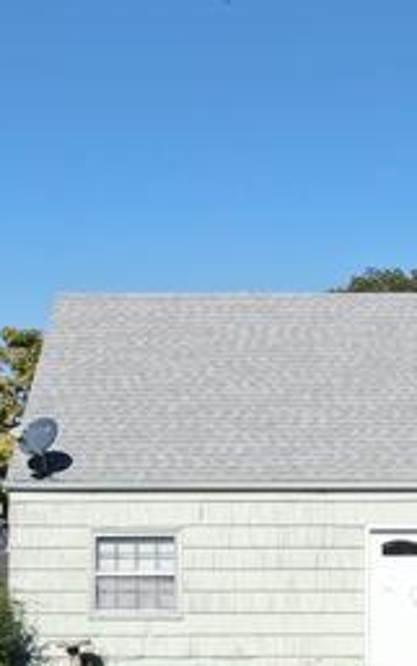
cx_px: 307
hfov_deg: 19.6
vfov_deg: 30.7
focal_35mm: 66
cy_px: 477
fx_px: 1198
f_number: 2.8
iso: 100
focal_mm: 4.39
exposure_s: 1/1250
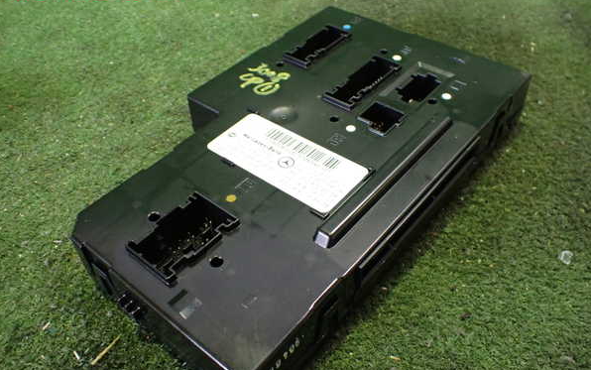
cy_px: 201
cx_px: 295
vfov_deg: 39.4
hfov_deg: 59.6
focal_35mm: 32
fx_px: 516
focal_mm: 5.4
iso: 800
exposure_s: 1/40
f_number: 2.3
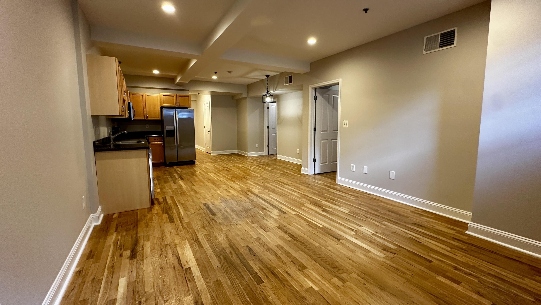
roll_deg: -0.1
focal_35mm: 16
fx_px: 230
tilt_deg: -5.4
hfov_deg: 99.4
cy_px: 147
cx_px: 276
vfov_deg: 67.1
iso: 250
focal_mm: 2.22
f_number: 2.2
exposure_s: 1/60
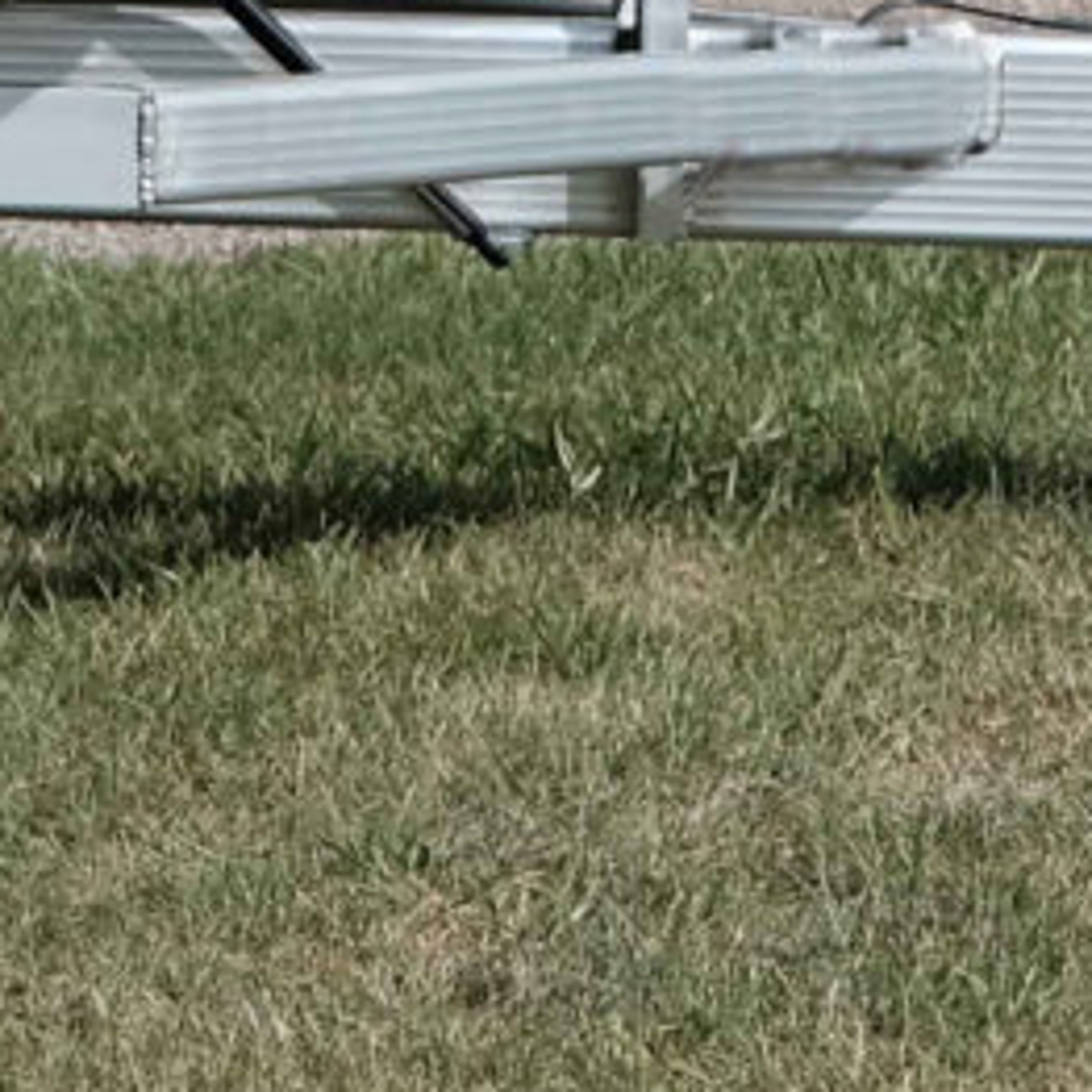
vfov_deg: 7.1
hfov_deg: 7.0
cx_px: -1350
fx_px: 8530
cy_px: -1019
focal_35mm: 239
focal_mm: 24.3
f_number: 3.2
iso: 200
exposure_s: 1/3200
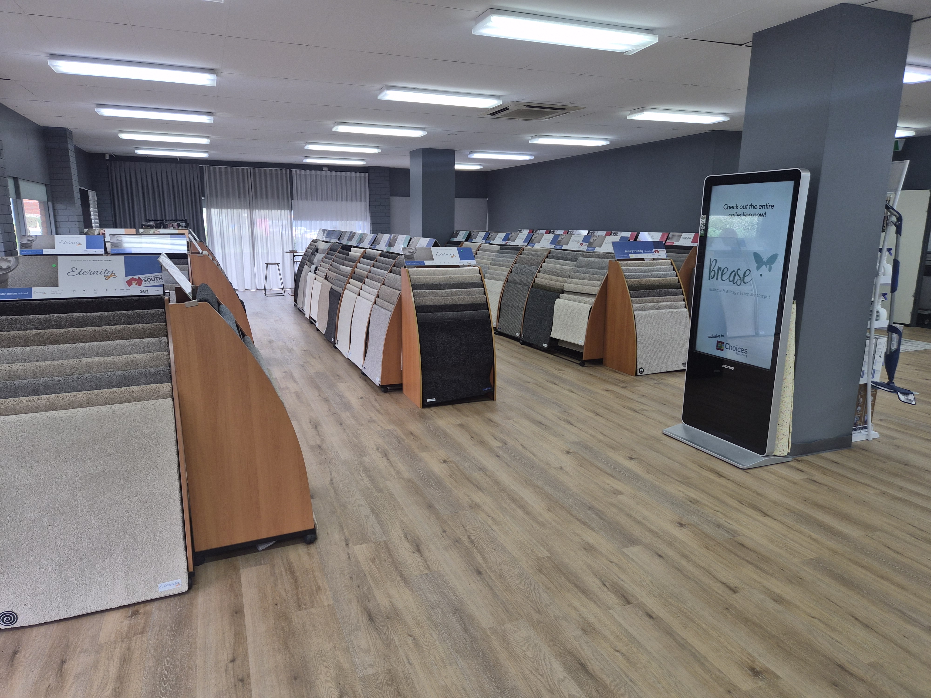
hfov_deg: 73.9
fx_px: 619
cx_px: 466
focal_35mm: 23
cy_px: 349
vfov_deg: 58.9
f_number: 1.8
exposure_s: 1/100
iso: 50
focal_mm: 5.4
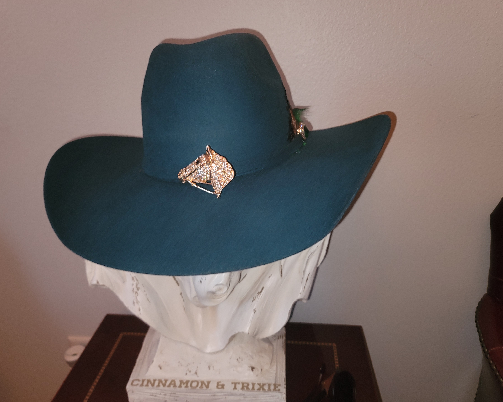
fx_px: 402
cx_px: 235
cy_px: 194
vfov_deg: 53.2
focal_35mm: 27
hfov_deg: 64.0
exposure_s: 1/11
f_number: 1.8
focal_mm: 7
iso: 125
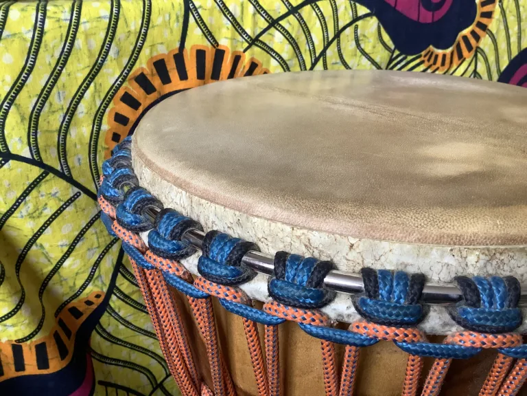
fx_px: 472
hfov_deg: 58.4
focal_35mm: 31
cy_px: 198
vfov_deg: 45.4
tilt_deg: -26.9
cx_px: 264
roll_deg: +0.8
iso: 160
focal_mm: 3.3
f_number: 2.4
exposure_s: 1/60
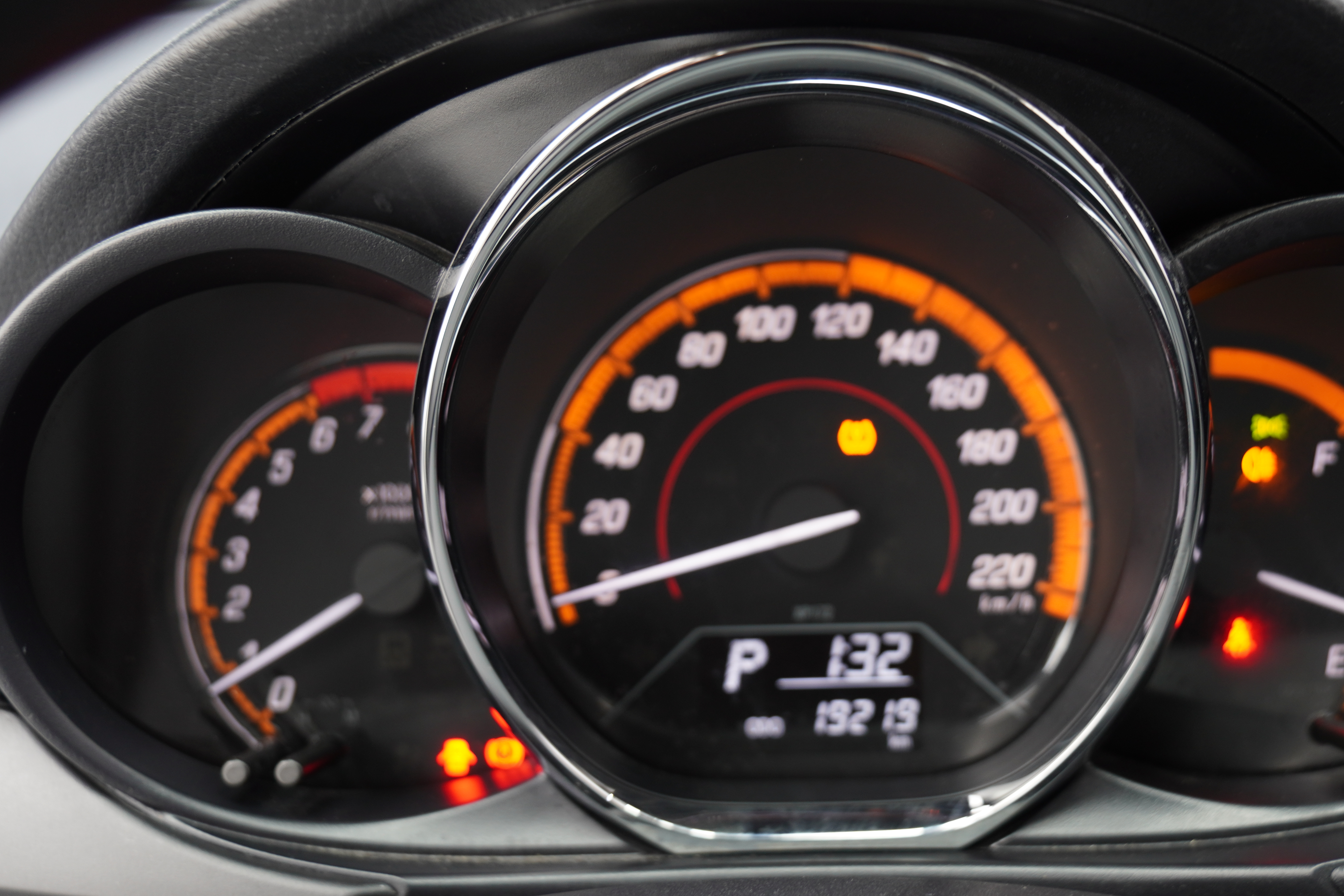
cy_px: 495
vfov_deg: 30.1
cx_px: 828
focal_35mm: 45
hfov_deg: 43.6
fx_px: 1667
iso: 160
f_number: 2.8
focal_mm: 23
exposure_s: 1/13
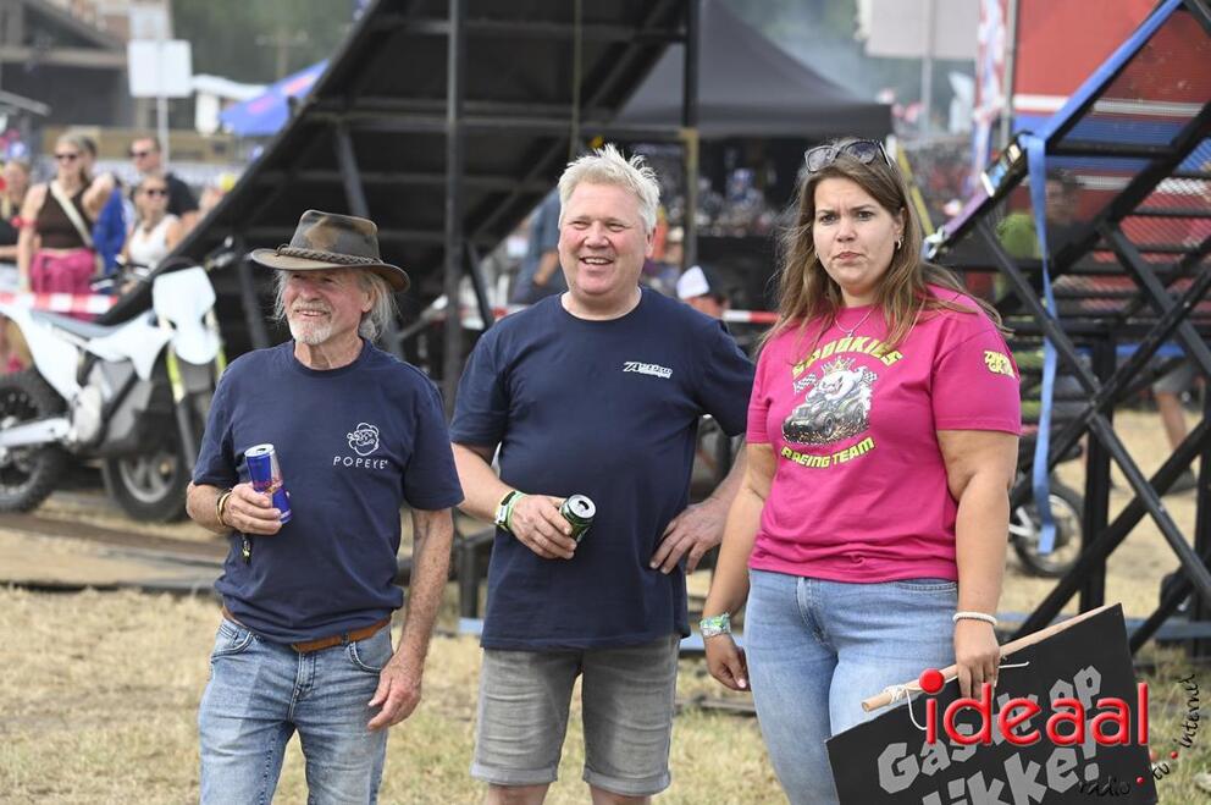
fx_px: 4368
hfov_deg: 15.8
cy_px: 402
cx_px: 606
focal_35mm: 130
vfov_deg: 10.5
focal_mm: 130
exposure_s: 1/250
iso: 200
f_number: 5.6
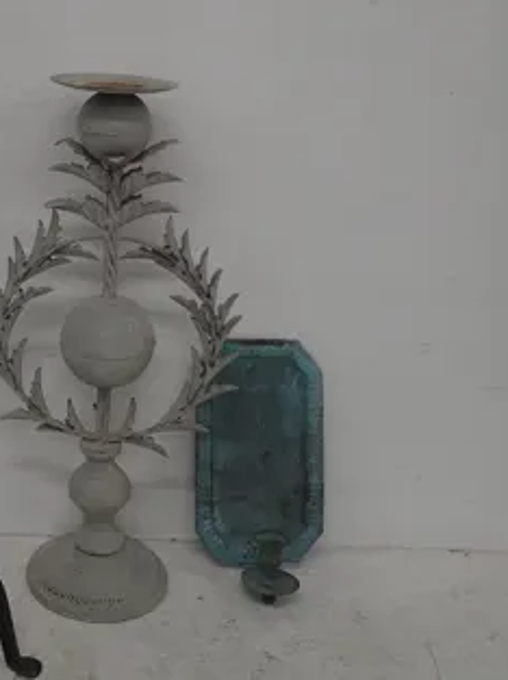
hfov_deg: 28.8
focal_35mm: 48
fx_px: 941
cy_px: 159
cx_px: 33
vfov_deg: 38.5
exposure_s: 1/100
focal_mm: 4.5
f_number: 2
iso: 100
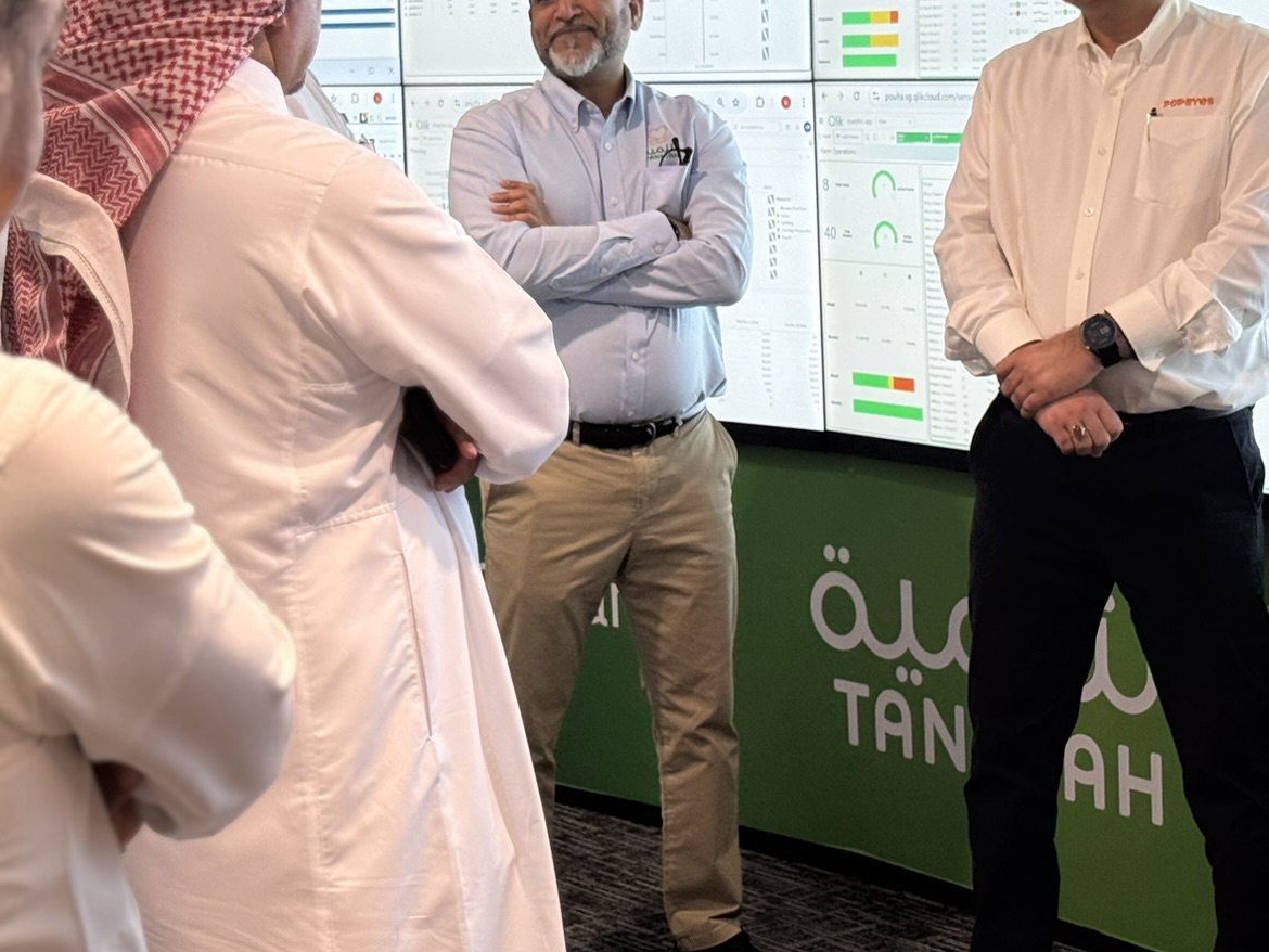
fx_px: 3080
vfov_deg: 17.4
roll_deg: +0.9
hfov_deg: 23.3
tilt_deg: -1.8
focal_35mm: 84
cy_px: 190
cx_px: 696
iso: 100
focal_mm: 6.76
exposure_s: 1/120
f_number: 1.78
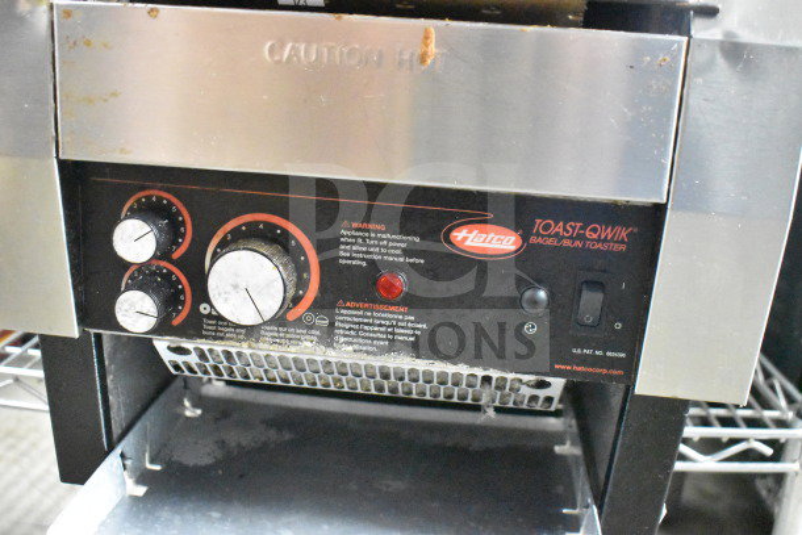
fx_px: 869
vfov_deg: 34.2
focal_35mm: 39
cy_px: 268
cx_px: 401
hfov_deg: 49.5
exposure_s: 1/30
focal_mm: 26
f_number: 4
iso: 25600
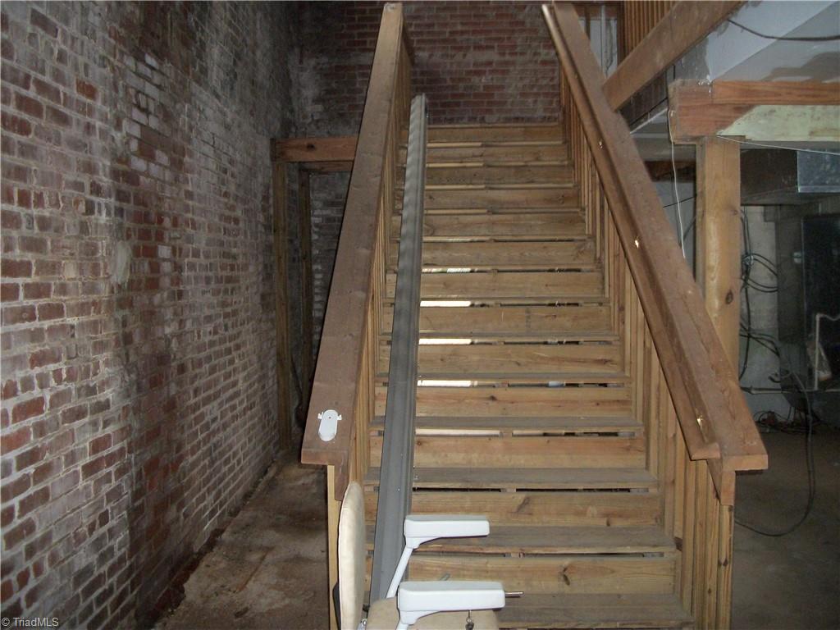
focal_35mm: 32
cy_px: 315
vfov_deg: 44.2
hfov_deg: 56.8
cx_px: 420
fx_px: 777
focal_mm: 5.7
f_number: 2.9
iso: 250
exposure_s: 1/30
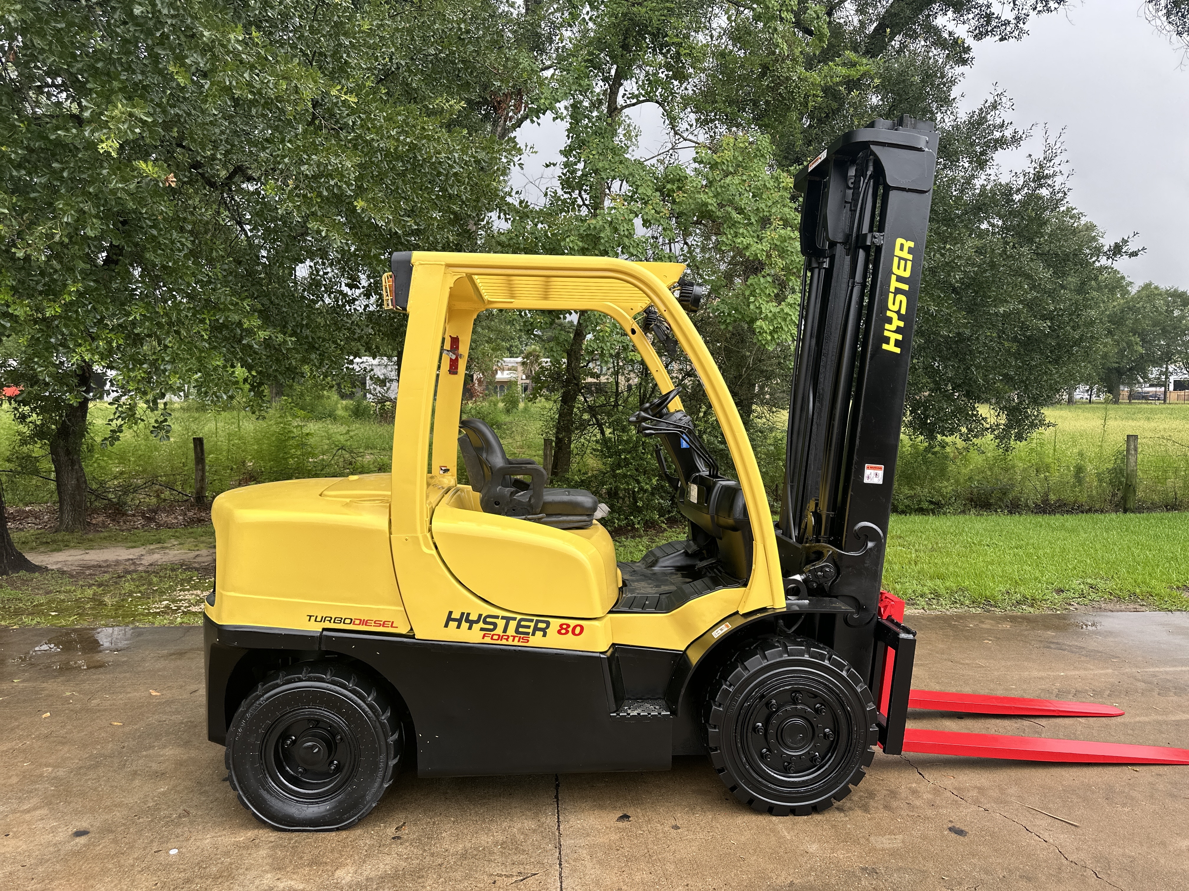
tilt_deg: -3.9
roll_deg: -0.3
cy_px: 446
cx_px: 594
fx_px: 824
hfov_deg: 71.6
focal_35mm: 24
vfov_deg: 56.8
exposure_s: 1/295
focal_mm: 6.86
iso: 80
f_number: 1.78
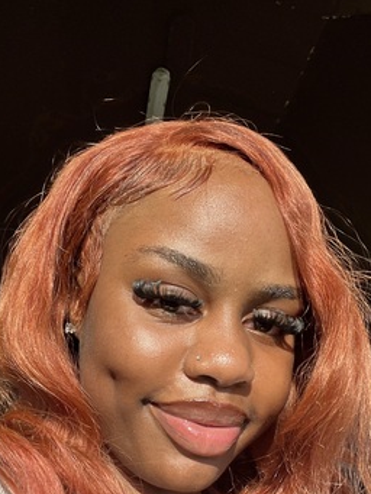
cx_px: 185
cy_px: 338
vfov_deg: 42.2
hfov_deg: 32.9
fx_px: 628
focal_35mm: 44
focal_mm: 2.71
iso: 32
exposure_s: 1/413
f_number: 2.2
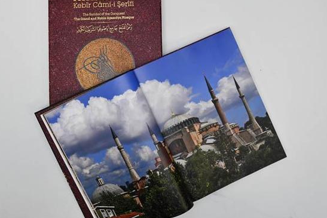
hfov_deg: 51.7
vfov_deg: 35.9
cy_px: 99
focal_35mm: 37
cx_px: 143
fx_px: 336
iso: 3200
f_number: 7.1
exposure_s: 1/200
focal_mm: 27
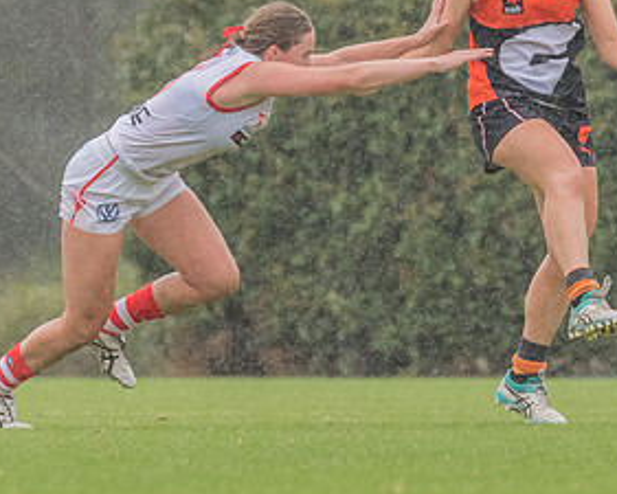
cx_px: 567
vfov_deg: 1.2
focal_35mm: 1249
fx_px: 22816
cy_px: 87
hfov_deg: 1.5
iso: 800
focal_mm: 300
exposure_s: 1/2000
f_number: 5
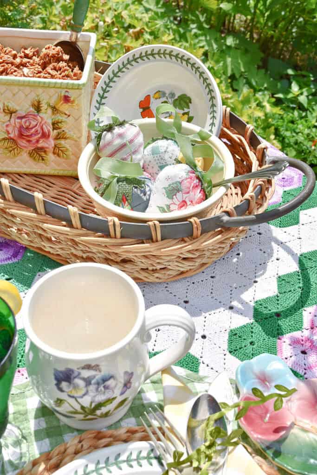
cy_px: 238
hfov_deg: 30.9
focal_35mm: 44
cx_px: 158
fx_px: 574
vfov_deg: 45.0
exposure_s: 1/500
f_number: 11
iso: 200
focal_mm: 29
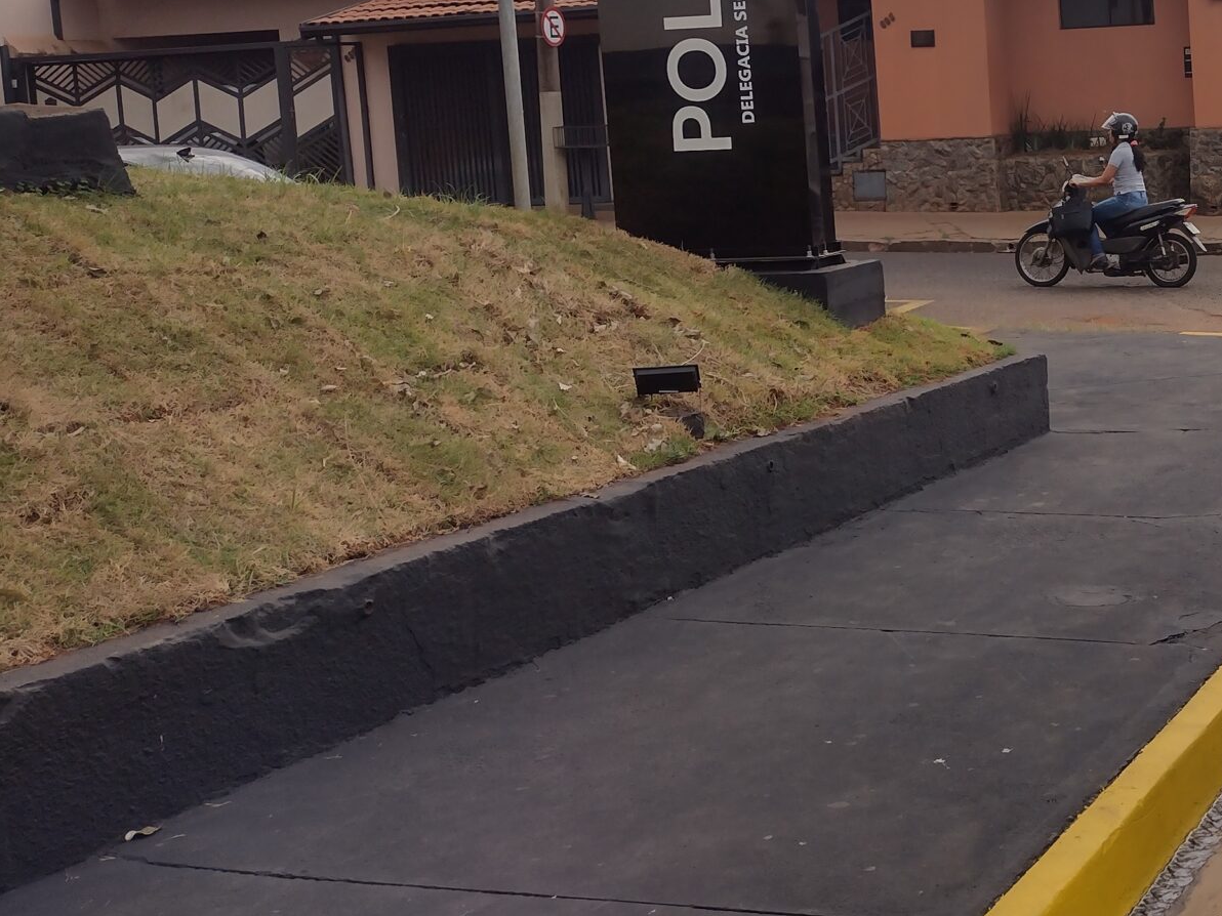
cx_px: 1311
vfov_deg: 25.0
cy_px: 245
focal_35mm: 58
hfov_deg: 30.1
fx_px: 2047
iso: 100
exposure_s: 1/1495
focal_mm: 4.71
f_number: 1.7
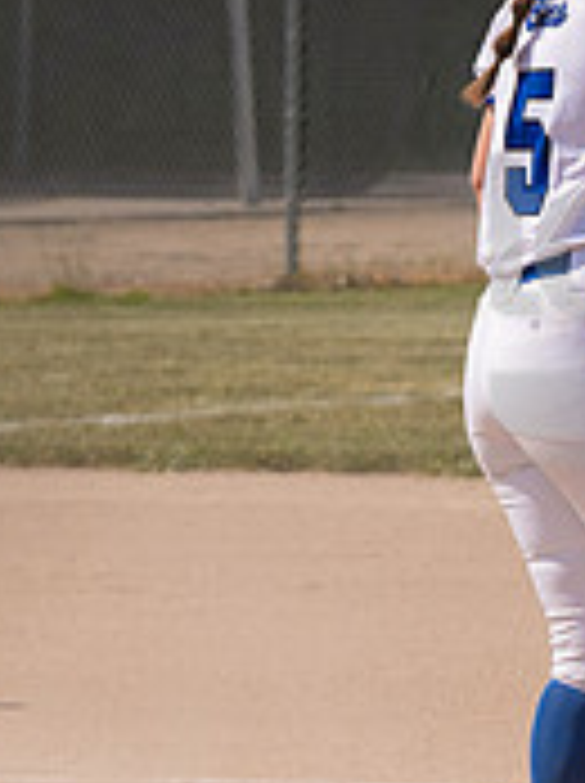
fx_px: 13034
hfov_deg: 2.6
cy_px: 315
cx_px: 626
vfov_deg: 3.4
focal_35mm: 577
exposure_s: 1/1600
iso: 200
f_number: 5.6
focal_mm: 120
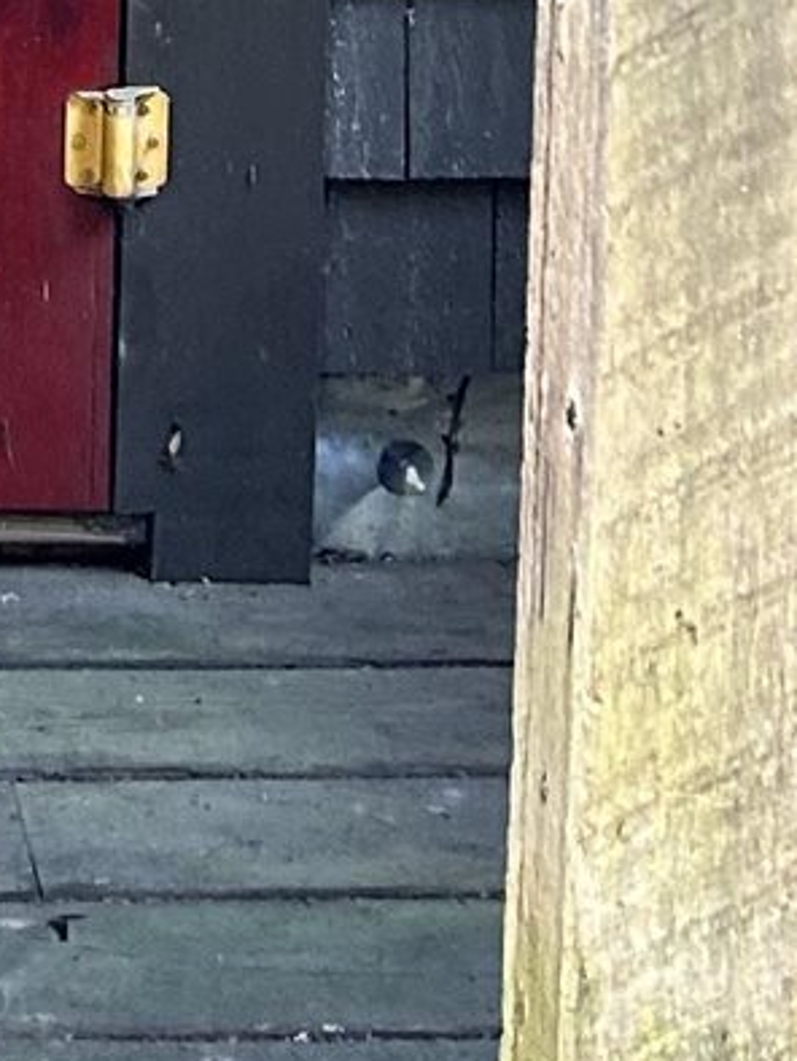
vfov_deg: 11.7
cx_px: -598
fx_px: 4661
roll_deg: -0.1
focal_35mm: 152
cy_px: -1056
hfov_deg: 9.4
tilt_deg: -4.0
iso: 160
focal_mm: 5.7
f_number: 1.5
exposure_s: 1/60
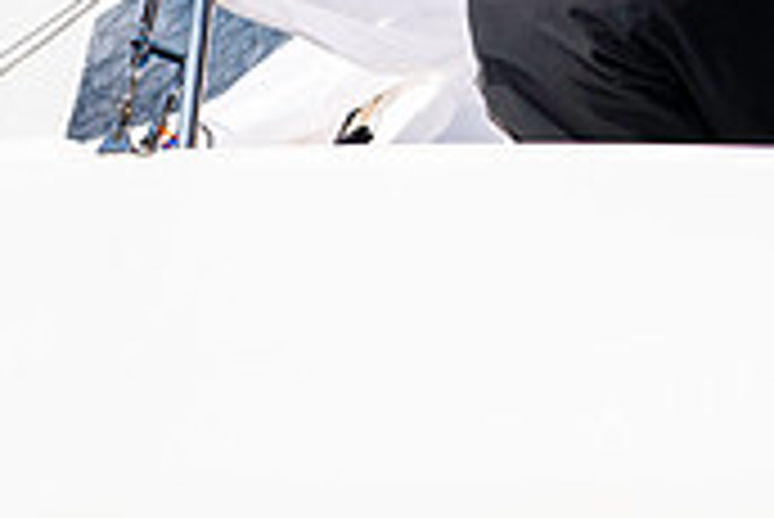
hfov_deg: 1.4
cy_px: -264
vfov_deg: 0.9
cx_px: 963
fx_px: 32664
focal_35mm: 1518
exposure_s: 1/4000
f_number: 5
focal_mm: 300
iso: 200
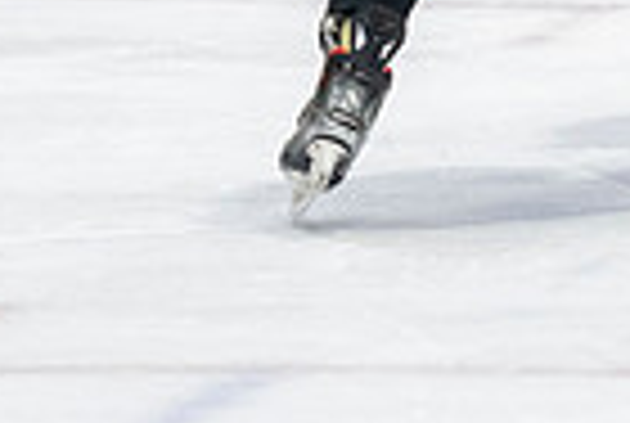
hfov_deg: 3.1
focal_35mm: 673
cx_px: 774
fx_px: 11803
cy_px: -262
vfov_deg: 2.0
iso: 1600
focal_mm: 120
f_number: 3.2
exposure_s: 1/800
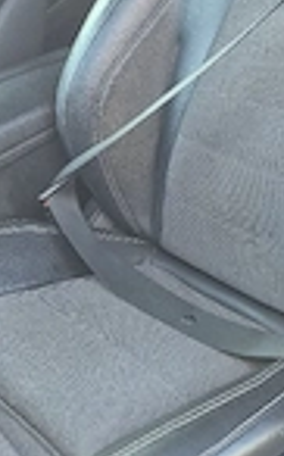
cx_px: 131
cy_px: 144
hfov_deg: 19.4
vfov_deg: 30.4
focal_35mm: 67
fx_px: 831
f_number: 1.8
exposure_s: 1/182
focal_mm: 5.4
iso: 200
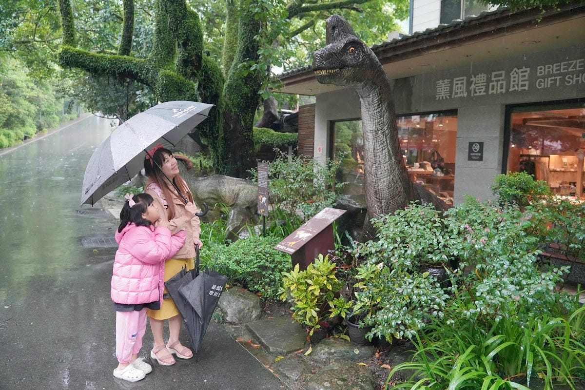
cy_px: 195
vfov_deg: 45.0
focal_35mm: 29
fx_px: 471
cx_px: 292
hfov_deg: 63.7
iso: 6400
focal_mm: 29
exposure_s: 1/160
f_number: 4
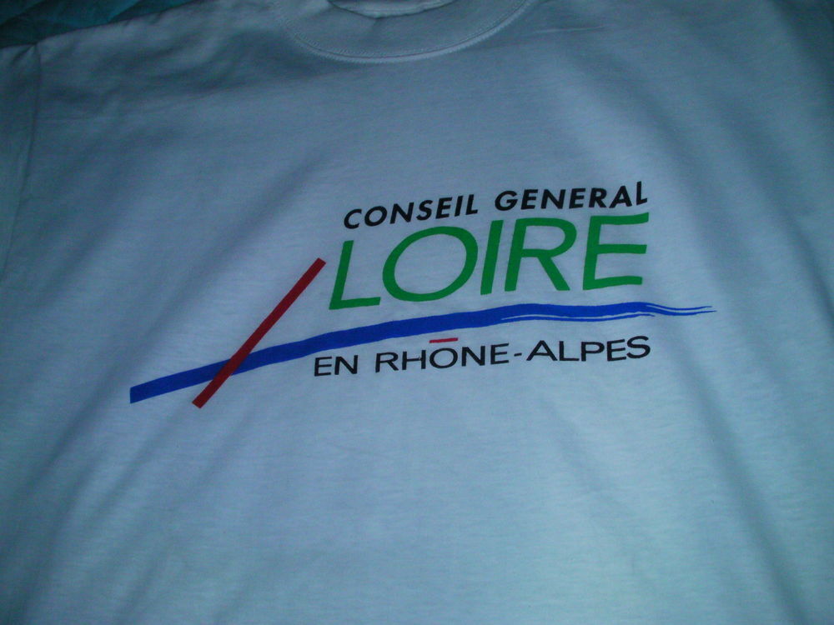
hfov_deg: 49.0
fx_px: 916
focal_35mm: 38
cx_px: 417
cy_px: 312
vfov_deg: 37.7
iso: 200
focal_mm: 6.3
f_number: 5.6
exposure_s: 1/30
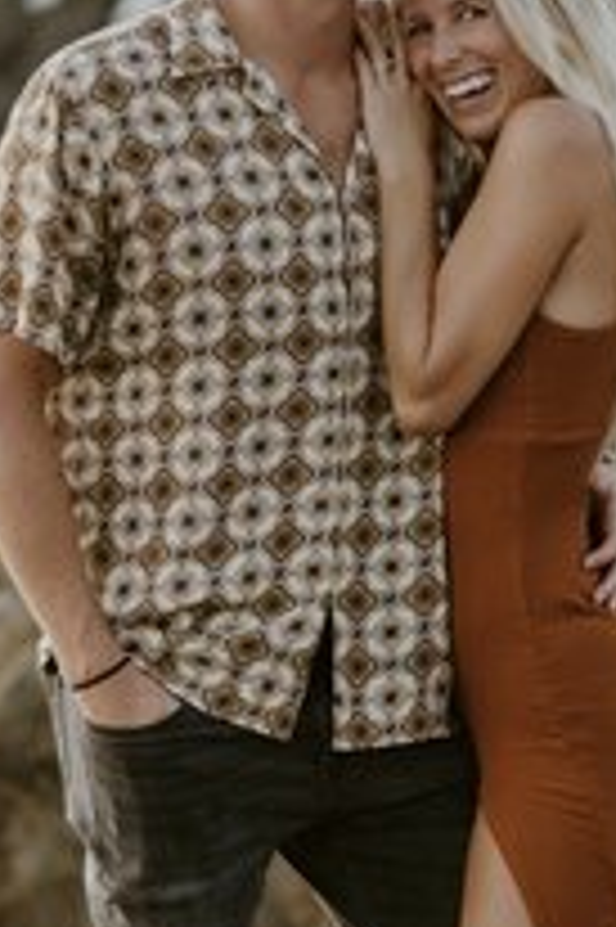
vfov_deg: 12.2
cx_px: 346
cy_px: 542
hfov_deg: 8.1
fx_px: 4345
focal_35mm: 169
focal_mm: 58
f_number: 2
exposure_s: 1/100
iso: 320
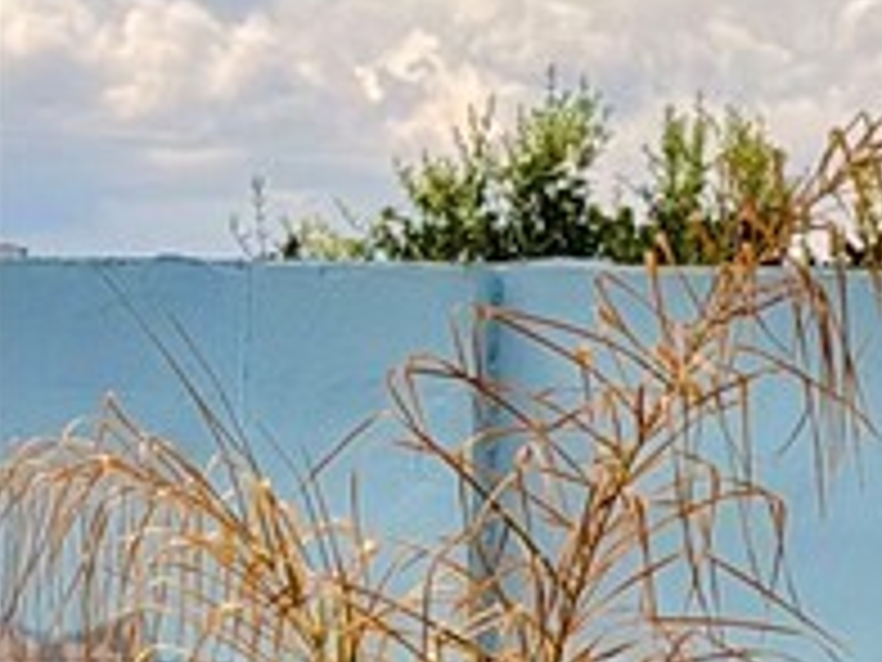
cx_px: 2295
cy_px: 1130
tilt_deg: -1.3
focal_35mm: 251
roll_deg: -1.7
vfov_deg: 5.8
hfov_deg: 7.3
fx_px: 6395
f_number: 1.78
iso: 80
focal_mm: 6.76
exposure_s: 1/6536
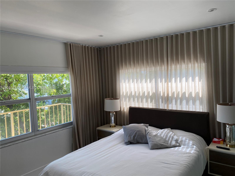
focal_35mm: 26
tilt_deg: -4.6
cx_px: 118
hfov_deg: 67.3
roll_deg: +3.1
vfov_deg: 53.1
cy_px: 88
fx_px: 177
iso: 32
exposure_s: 1/204
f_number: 1.8
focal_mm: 4.25
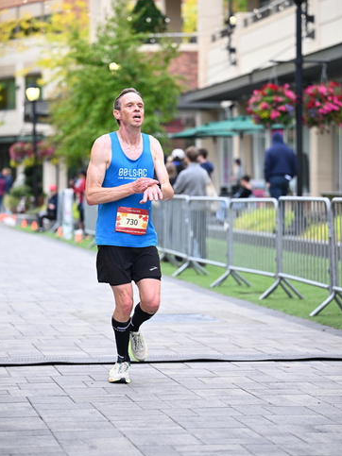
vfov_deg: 17.3
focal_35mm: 114
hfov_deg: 13.0
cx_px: 171
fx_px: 1502
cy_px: 221
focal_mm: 104
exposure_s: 1/1600
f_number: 2.8
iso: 1250
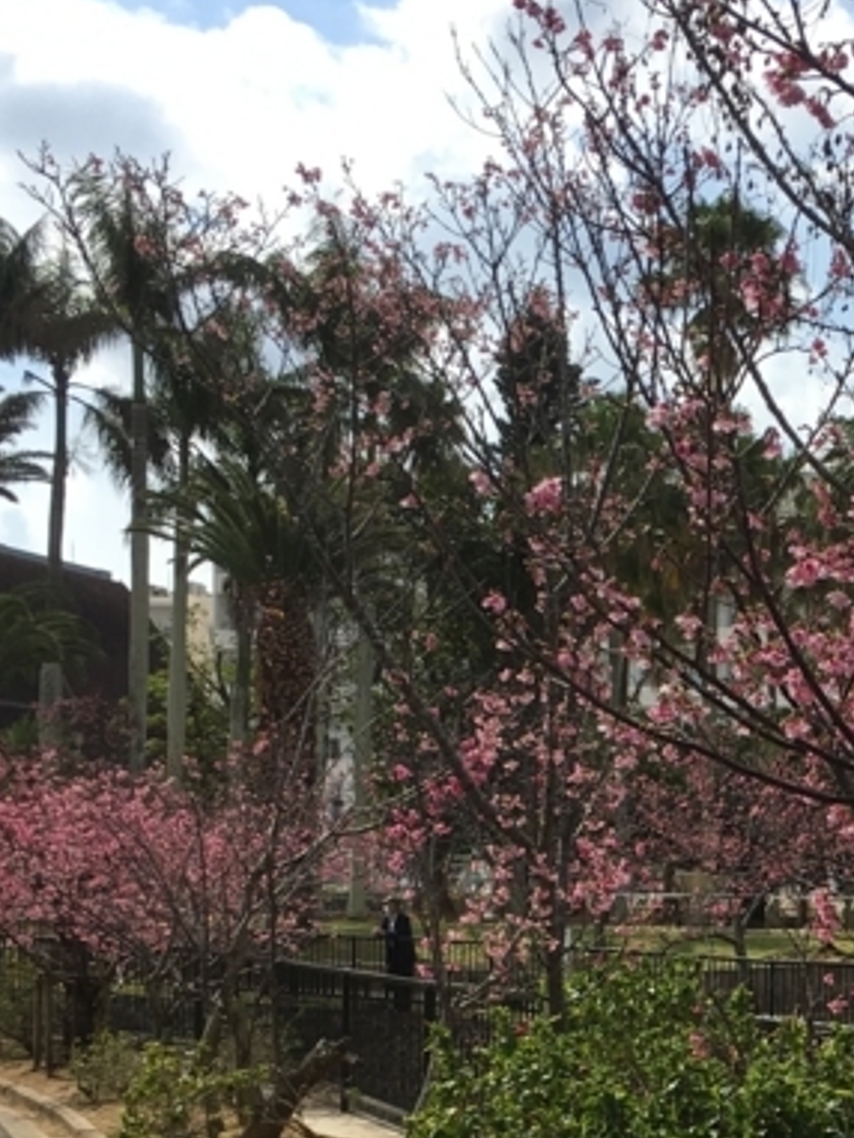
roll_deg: -0.9
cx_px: 953
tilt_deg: -2.6
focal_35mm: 78
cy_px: 1084
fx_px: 2564
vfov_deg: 24.1
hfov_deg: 18.2
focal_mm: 4.15
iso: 25
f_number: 2.2
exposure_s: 1/1709
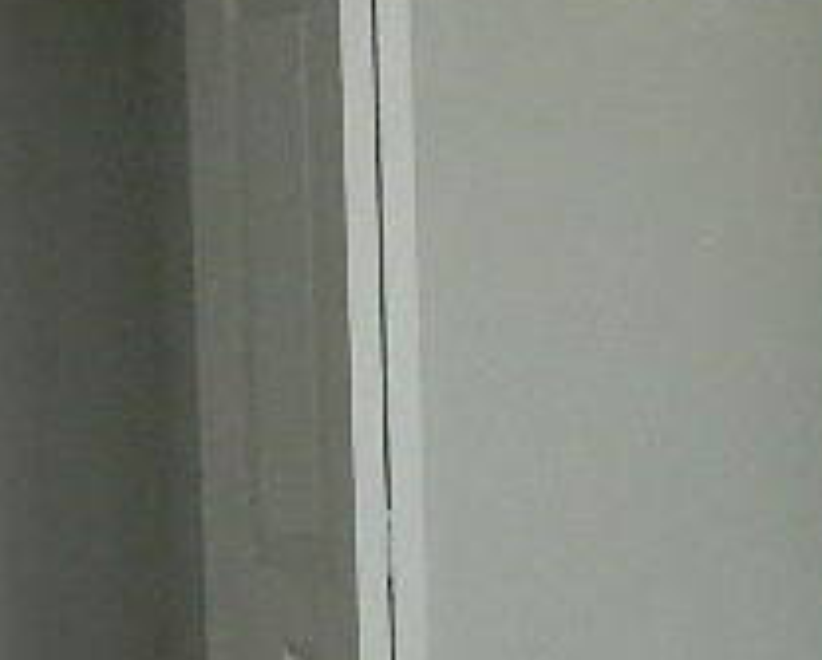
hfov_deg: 16.0
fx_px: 2923
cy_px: 478
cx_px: 502
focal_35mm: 120
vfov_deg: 12.8
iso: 400
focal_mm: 4.5
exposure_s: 1/100
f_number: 3.1
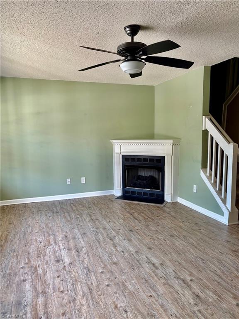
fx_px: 239
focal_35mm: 26
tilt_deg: -6.1
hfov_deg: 53.1
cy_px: 160
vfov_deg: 67.3
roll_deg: +1.0
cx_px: 120
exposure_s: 1/81
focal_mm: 5.96
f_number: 1.6
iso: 125
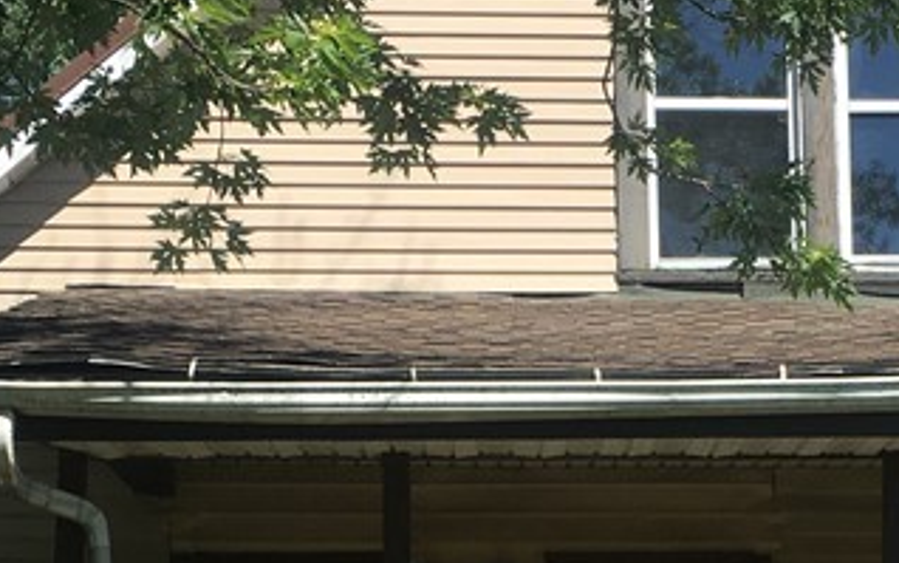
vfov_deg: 12.9
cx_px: 701
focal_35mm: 99
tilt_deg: +5.8
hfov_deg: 20.8
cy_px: 662
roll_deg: +0.3
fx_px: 2426
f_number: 2.2
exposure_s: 1/1261
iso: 25
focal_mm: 4.15
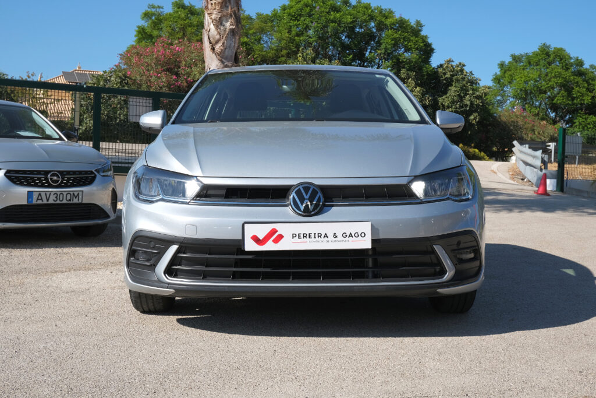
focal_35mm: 47
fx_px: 778
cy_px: 199
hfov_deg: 41.9
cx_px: 298
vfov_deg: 28.7
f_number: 9
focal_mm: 31.4
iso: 160
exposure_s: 1/320
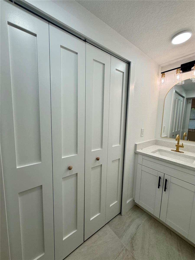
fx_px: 105
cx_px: 98
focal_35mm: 14
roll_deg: -2.0
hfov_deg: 85.7
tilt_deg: -4.6
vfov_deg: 102.1
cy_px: 130
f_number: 2.2
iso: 50
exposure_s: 1/151
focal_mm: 2.22
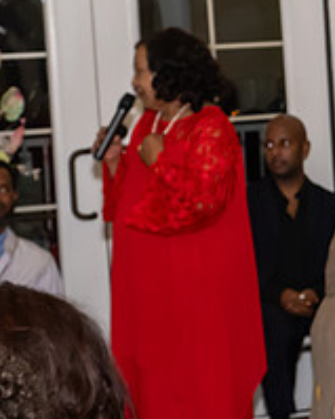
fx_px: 1650
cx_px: 686
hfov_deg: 10.6
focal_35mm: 133
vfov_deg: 14.4
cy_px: 111
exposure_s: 1/250
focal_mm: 26
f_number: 7.1
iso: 1250
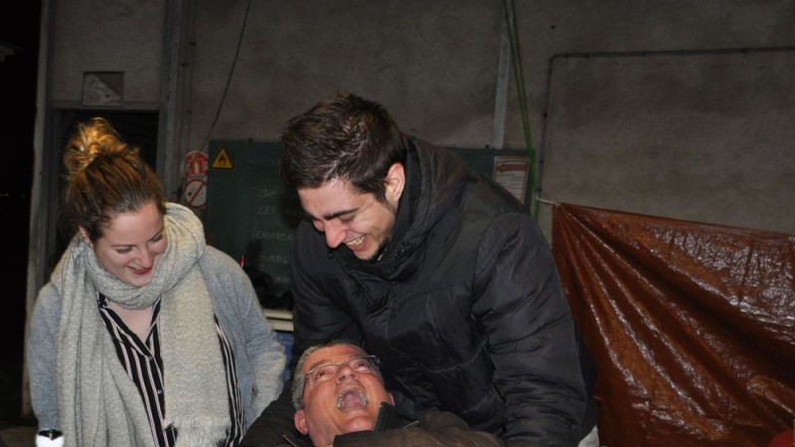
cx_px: 318
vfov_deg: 22.8
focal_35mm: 52
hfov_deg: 39.7
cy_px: 334
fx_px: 1096
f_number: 4
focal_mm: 26
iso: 800
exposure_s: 1/60
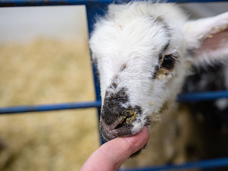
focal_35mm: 44
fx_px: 290
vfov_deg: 32.7
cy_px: 105
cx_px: 149
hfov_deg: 42.5
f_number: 2.8
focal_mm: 32
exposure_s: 1/500
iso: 4000
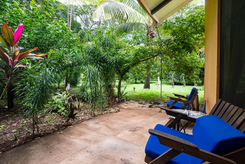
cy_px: 82
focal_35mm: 15
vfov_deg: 77.3
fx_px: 102
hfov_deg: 100.4
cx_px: 122
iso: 160
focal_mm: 10
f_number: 10
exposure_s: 1/10
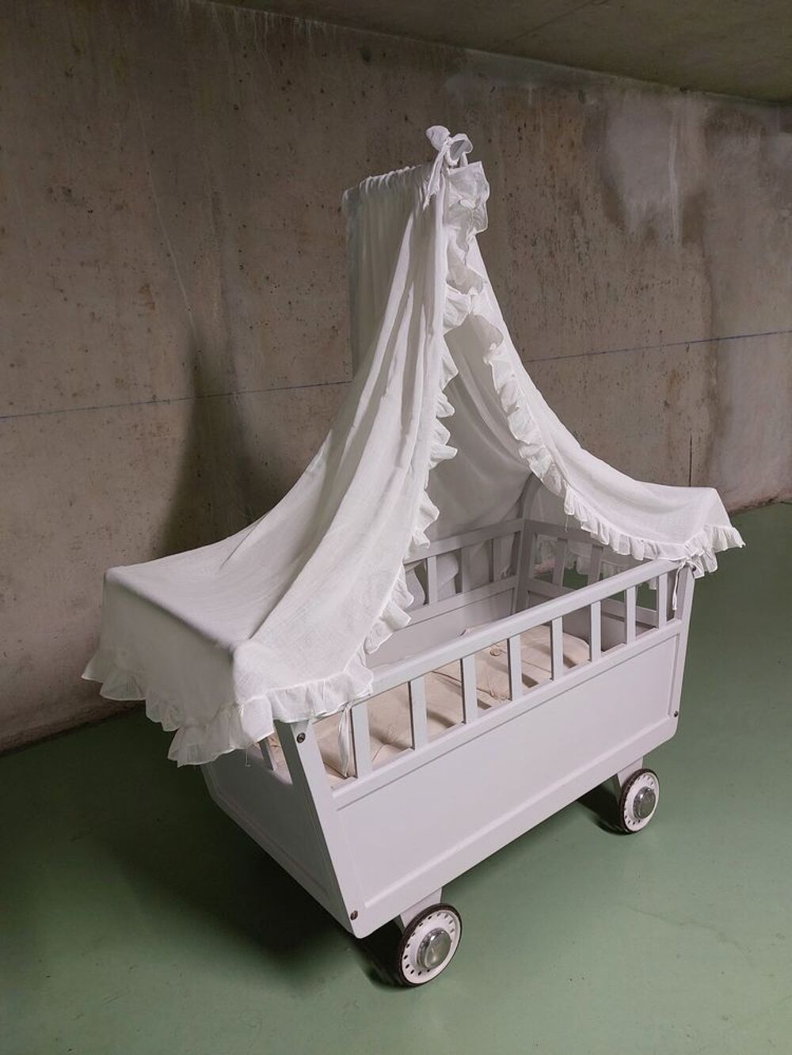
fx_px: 763
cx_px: 396
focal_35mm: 25
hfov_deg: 54.9
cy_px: 528
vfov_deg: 69.4
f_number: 1.8
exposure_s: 1/50
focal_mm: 5.23
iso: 200
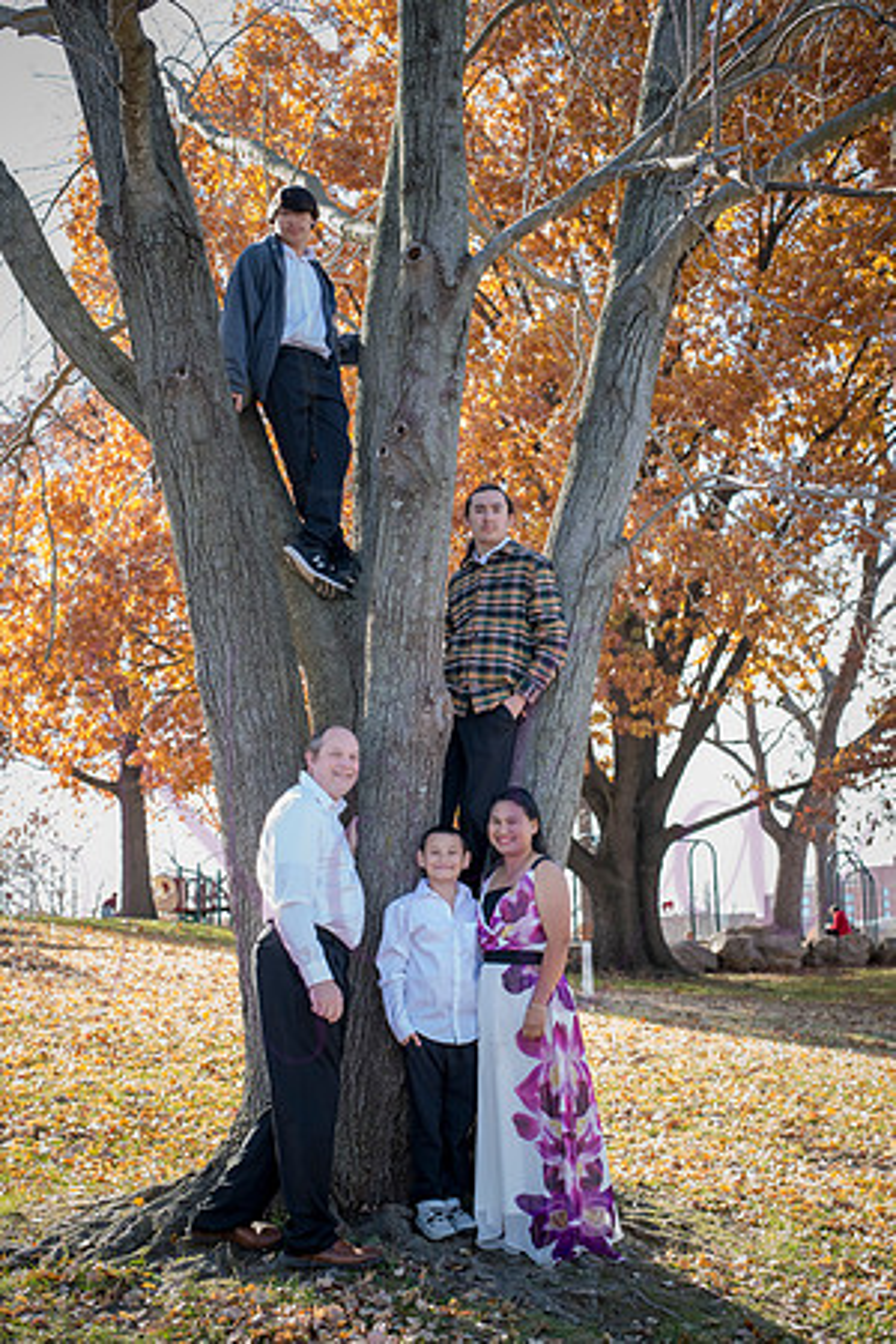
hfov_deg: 27.0
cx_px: 448
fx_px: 1867
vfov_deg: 39.6
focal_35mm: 50
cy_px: 672
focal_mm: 50
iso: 400
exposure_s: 1/200
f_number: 5
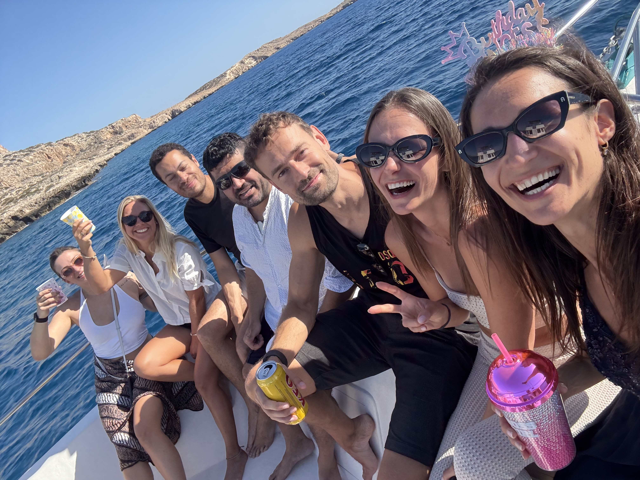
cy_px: 240
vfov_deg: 58.9
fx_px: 425
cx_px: 320
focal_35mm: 23
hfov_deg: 73.9
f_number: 1.9
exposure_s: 1/684
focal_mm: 2.69
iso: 25
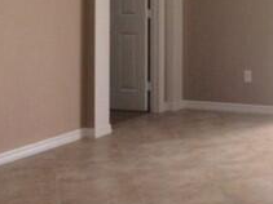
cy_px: -48
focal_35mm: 88
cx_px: 345
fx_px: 694
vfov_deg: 16.0
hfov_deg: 20.5
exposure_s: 1/152
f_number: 2.2
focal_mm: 4.15
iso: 32
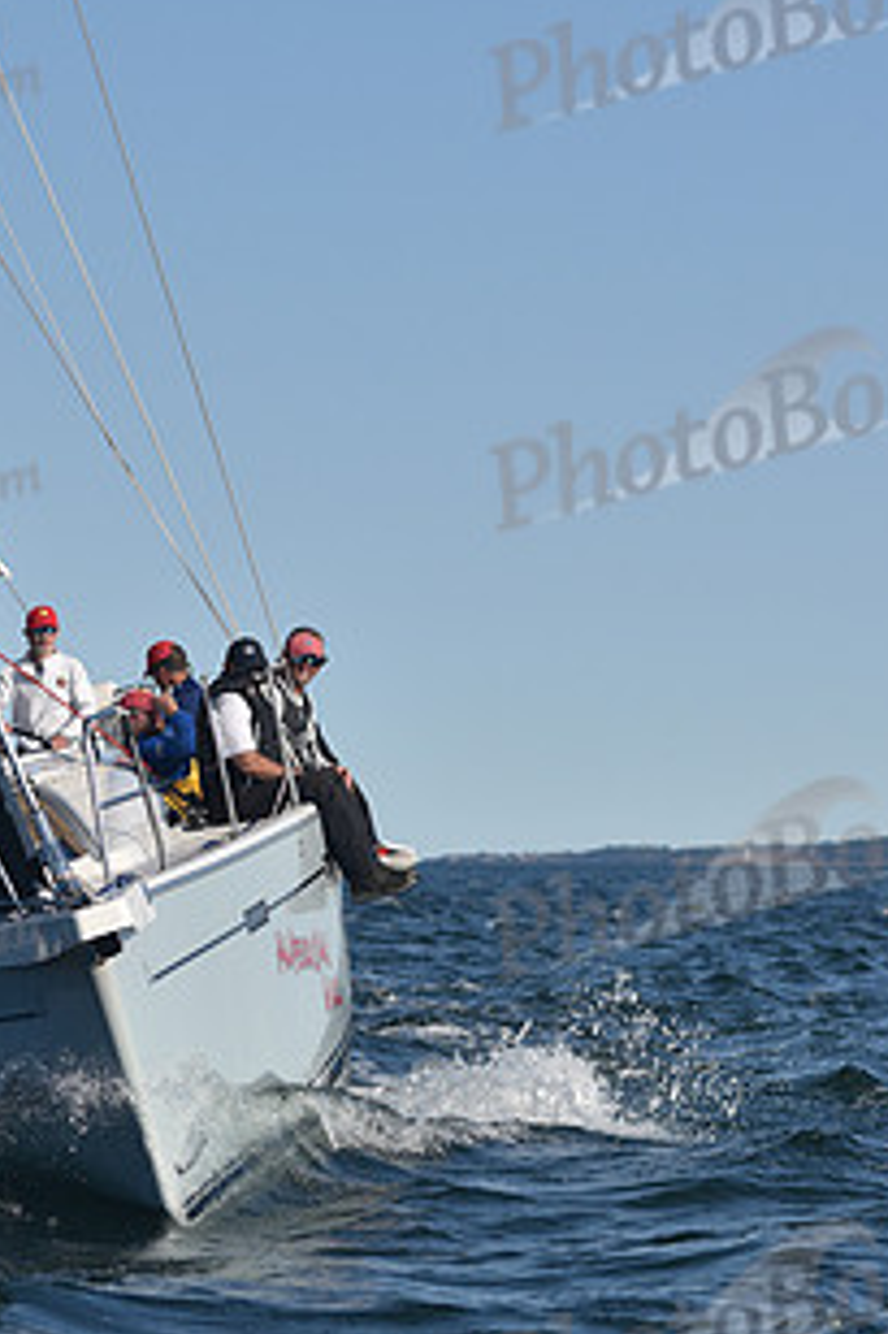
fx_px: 5926
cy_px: 704
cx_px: 269
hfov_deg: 8.6
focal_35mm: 160
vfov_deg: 12.8
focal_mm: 85
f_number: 3.5
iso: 250
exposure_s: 1/3200
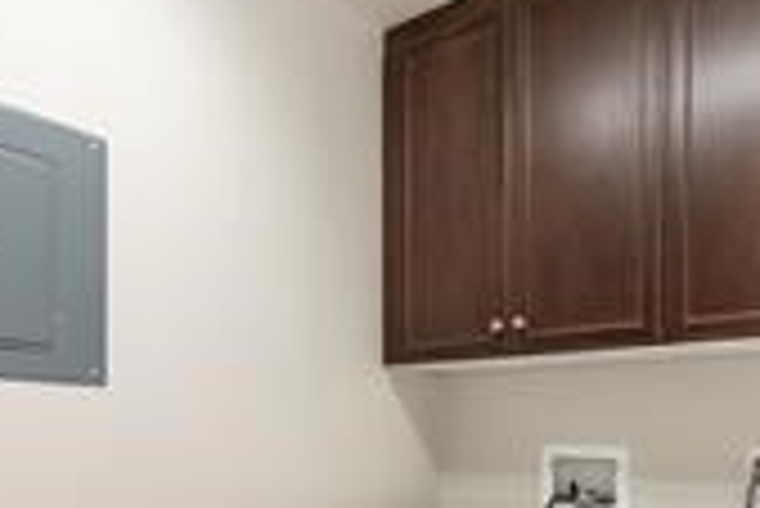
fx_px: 718
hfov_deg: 55.7
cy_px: 436
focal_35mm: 34
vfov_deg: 37.0
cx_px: 398
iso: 800
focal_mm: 15
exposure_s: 1/100
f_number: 5
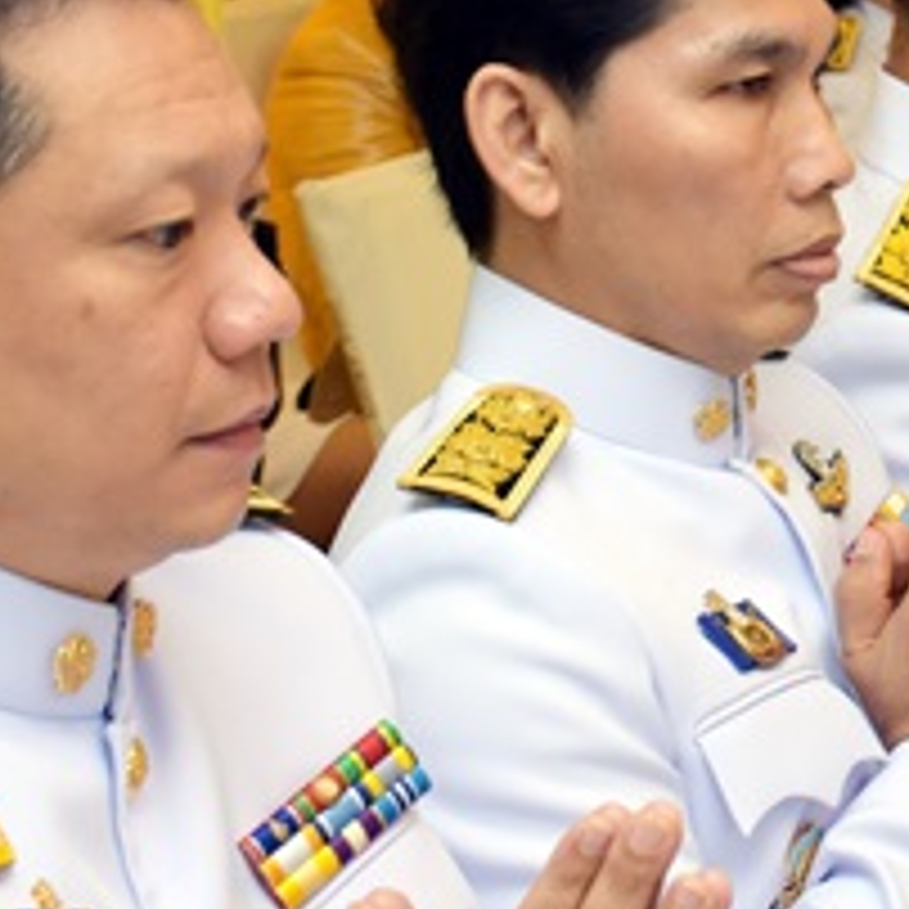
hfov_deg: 11.0
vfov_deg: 11.2
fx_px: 4639
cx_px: 994
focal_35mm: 156
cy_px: 529
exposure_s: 1/60
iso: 1250
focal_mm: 45
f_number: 8
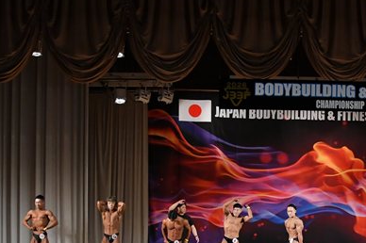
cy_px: 235
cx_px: 348
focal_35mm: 84
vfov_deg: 16.0
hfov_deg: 23.4
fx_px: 853
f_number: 5.6
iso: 3200
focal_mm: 28
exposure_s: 1/400
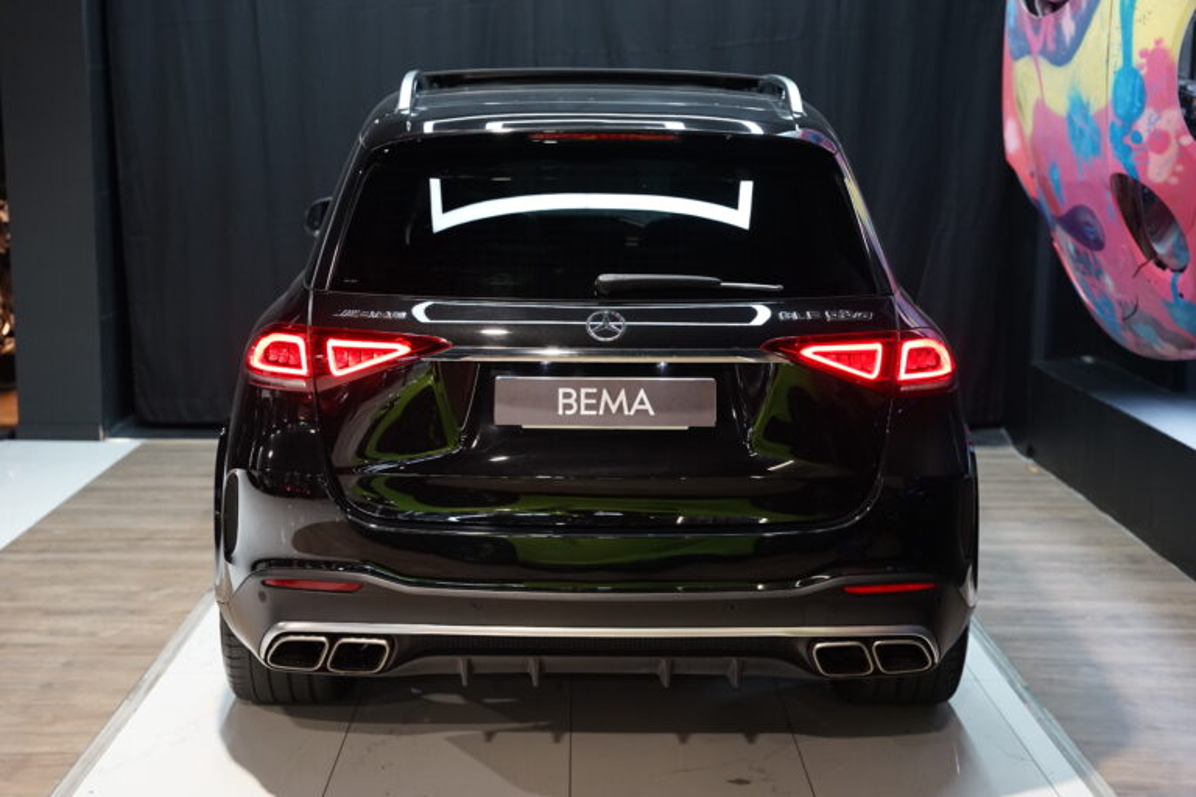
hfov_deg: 36.5
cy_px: 398
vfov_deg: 24.8
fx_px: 1814
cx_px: 598
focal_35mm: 55
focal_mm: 54.6
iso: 1600
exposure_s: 1/80
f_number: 2.8
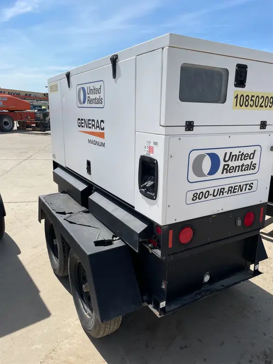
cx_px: 136
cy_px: 182
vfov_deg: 67.3
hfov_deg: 53.1
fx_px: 273
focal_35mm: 26
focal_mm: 4.2
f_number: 1.6
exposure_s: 1/5814
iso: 50
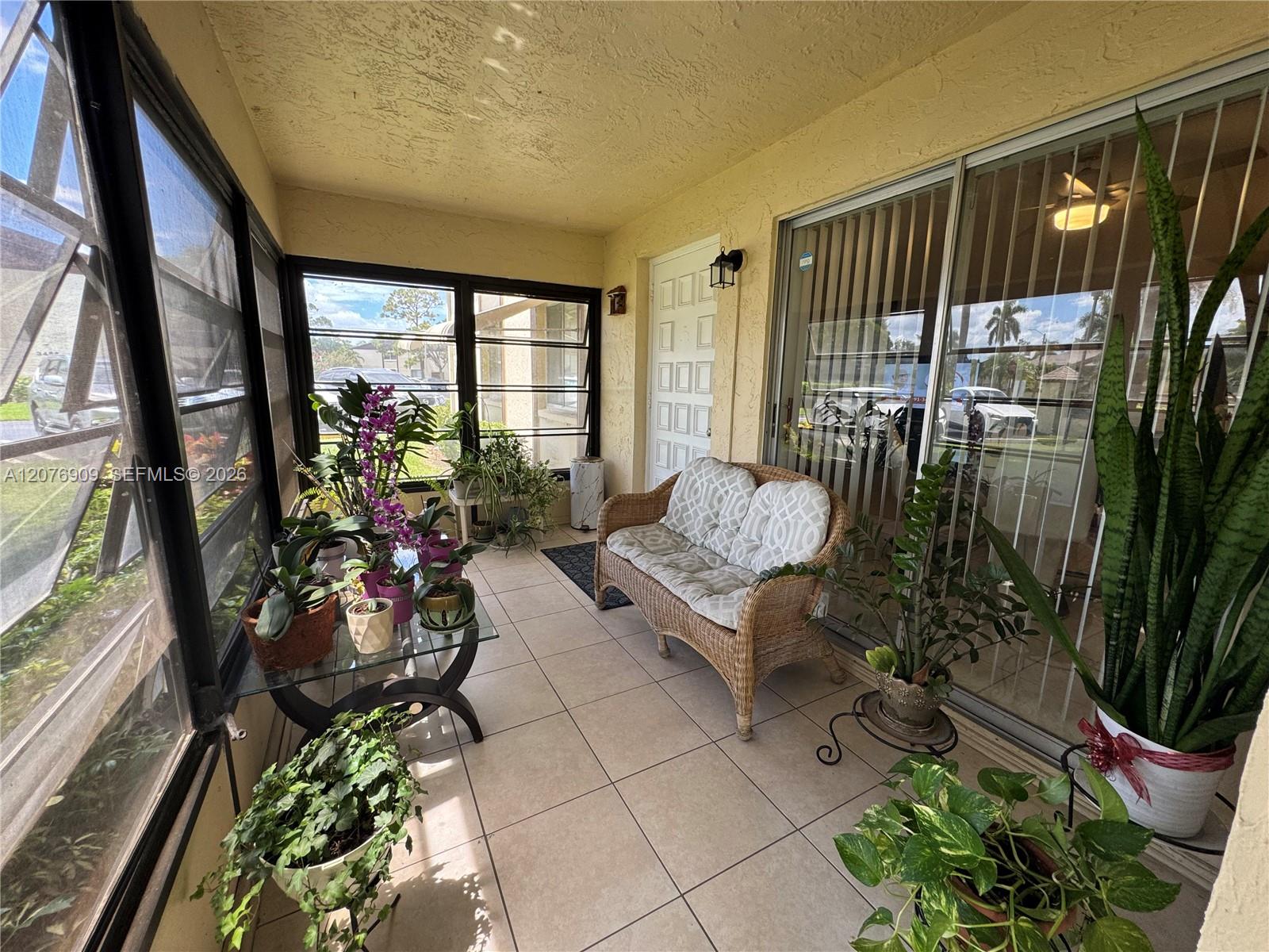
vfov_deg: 85.7
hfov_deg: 102.1
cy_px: 476
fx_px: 513
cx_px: 634
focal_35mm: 14
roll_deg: -1.6
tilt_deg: -11.3
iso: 50
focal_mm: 2.22
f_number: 2.2
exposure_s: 1/99
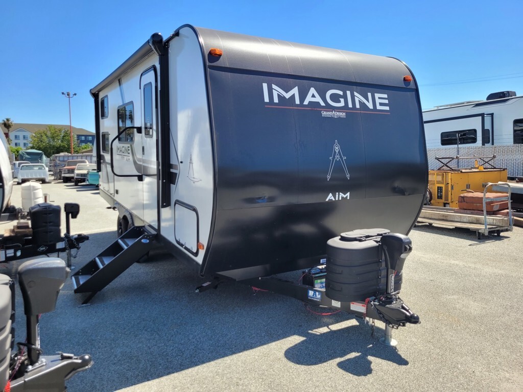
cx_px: 262
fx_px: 393
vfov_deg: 53.1
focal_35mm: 26
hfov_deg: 67.3
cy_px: 196
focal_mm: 5.4
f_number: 1.8
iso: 40
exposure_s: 1/1269
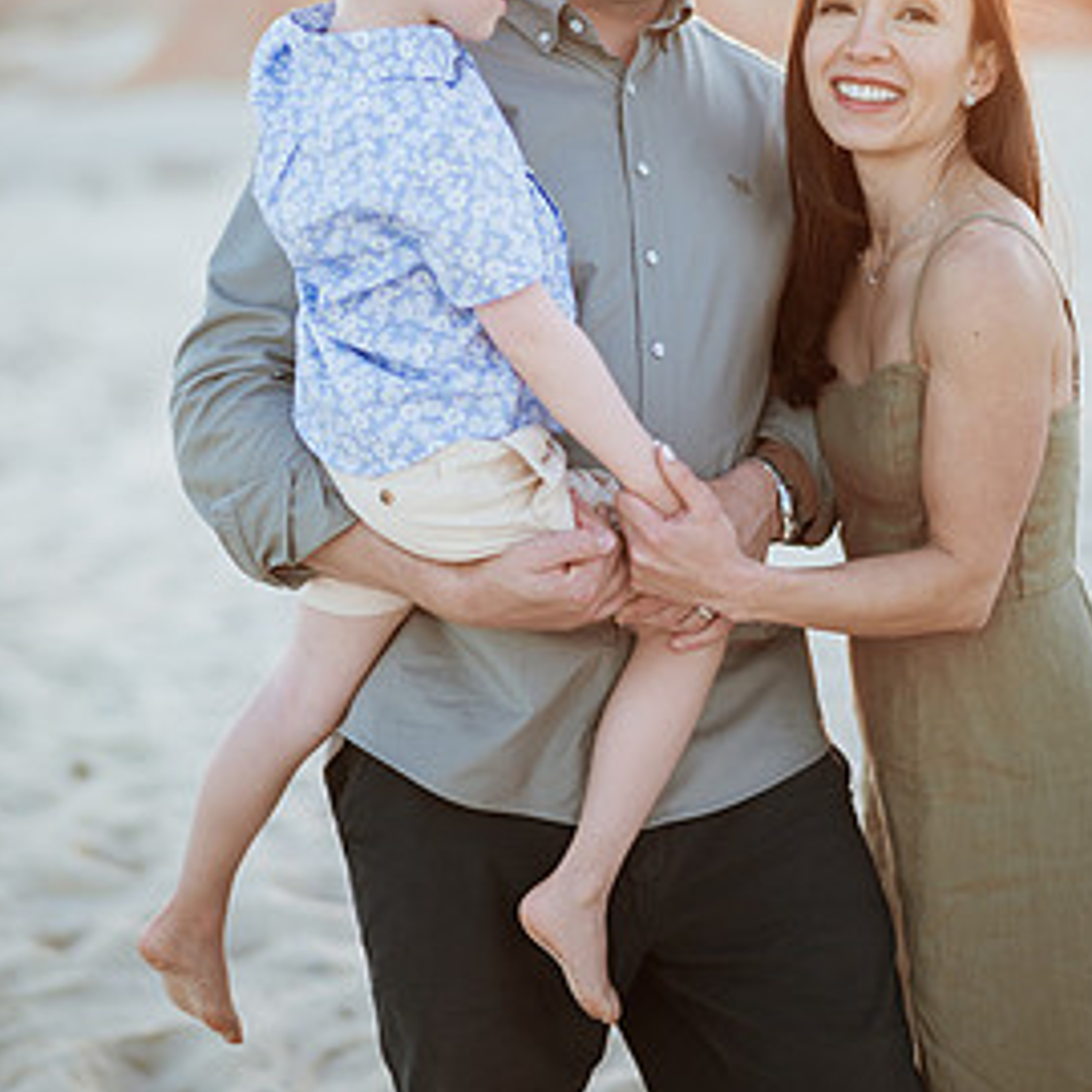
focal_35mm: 82
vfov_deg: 21.0
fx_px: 2927
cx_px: 558
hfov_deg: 21.1
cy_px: 271
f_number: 1.4
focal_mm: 58
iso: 100
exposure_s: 1/1000
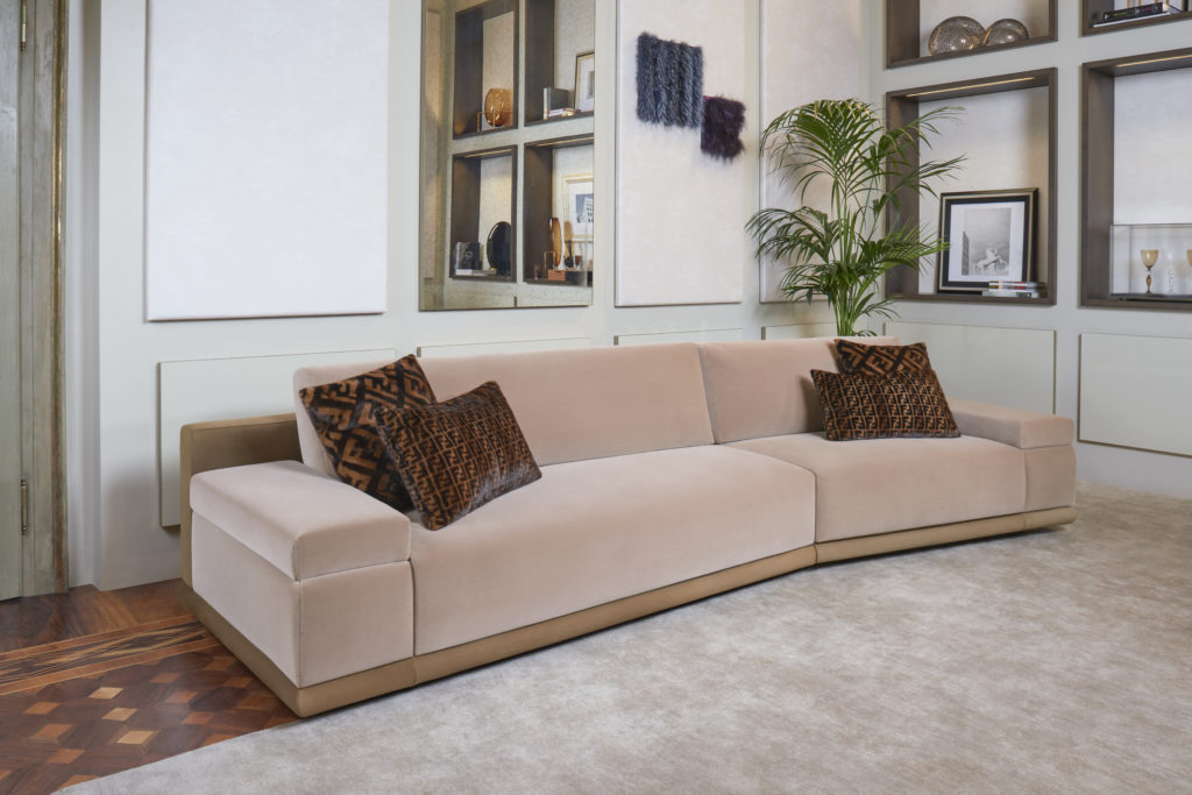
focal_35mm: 35
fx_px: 1159
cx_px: 596
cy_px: 398
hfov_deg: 54.4
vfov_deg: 37.9
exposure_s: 1/2
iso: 100
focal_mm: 35
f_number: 2
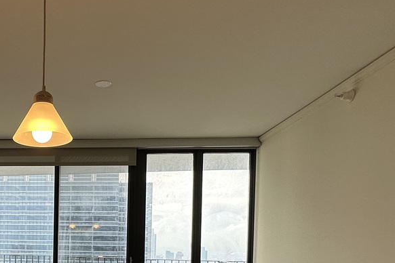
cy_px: 249
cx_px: 53
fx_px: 395
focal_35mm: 36
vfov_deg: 34.3
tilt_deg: -1.6
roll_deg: -0.6
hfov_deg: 48.5
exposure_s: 1/147
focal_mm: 2.22
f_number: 2.2
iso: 40
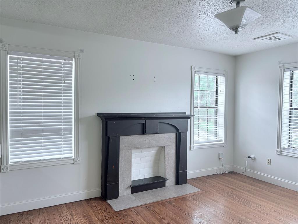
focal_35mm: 26
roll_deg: +0.1
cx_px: 149
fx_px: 224
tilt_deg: -2.1
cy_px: 112
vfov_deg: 53.1
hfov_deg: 67.3
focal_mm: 5.96
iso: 80
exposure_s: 1/121
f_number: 1.6
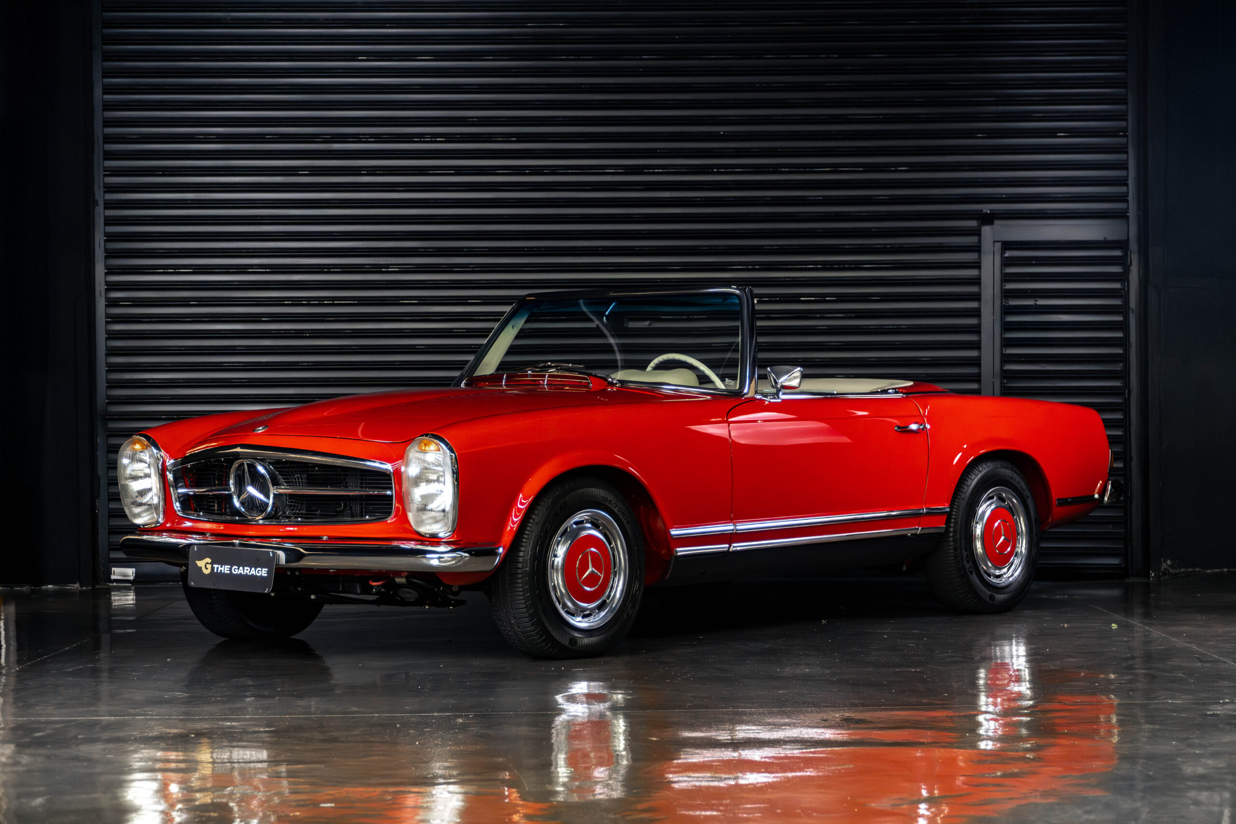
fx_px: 2575
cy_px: 412
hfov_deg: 27.0
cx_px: 618
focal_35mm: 75
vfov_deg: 18.2
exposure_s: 1/40
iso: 3200
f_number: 4
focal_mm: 50
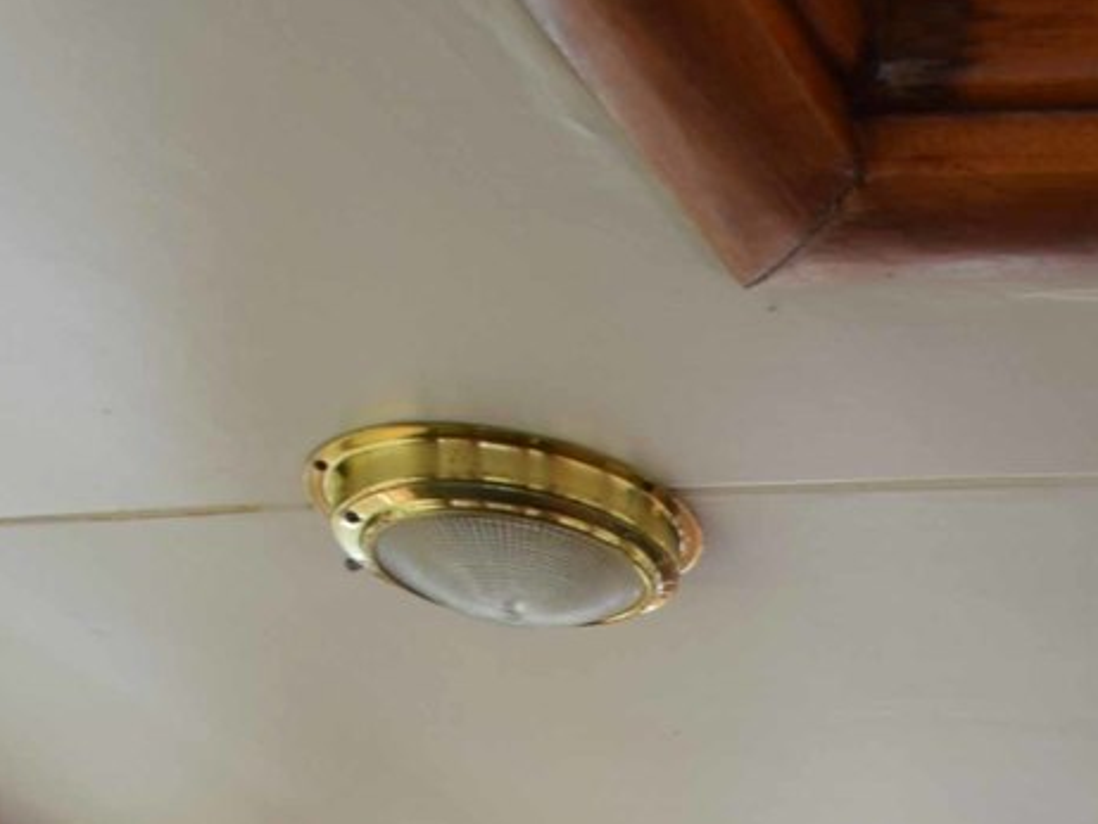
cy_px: 1884
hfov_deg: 19.4
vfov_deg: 14.1
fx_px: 2475
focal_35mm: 78
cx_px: 1923
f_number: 5.6
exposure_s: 1/13
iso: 100
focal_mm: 10
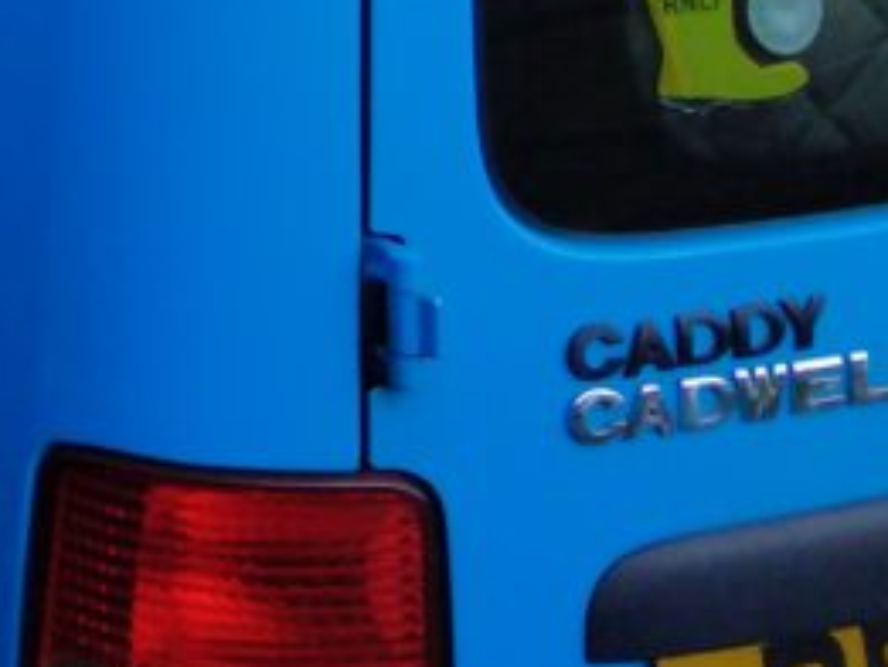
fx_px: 2618
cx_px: -602
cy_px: -589
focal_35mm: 102
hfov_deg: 16.7
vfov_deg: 12.9
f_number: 1.8
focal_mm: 3.6
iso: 100
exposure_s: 1/642
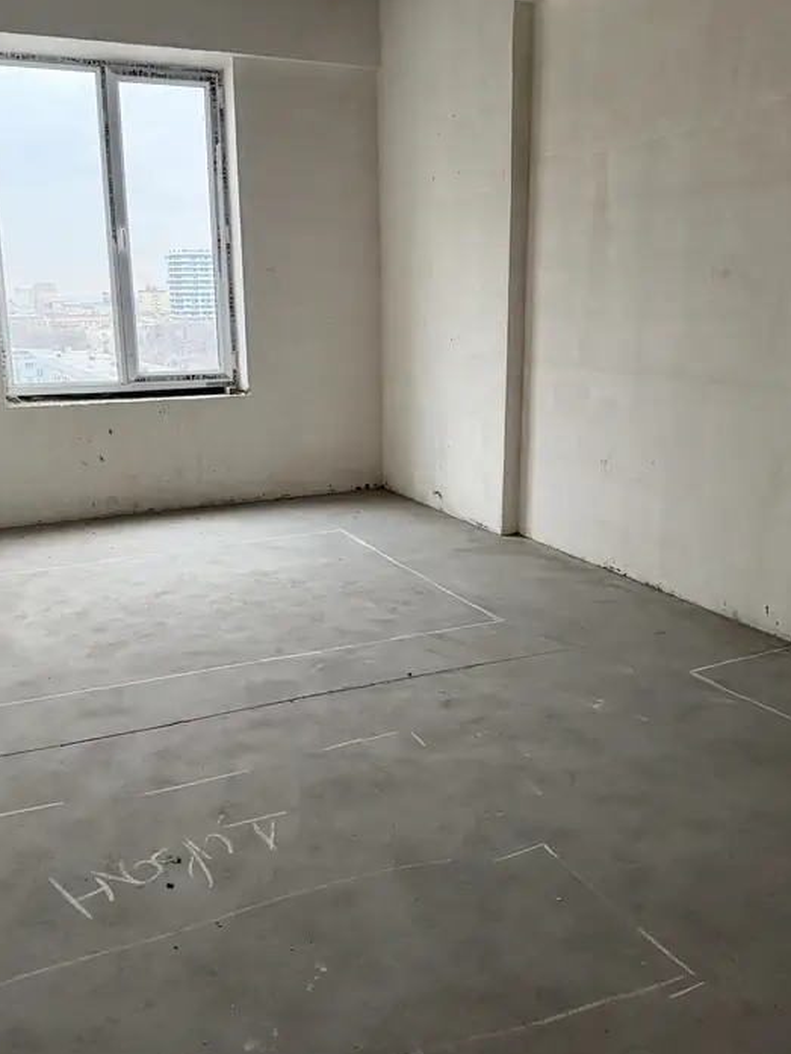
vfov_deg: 58.3
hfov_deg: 45.4
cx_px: 365
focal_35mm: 31
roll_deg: +0.4
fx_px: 944
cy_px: 511
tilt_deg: -12.7
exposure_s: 1/60
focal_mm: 6.76
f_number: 1.78
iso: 500
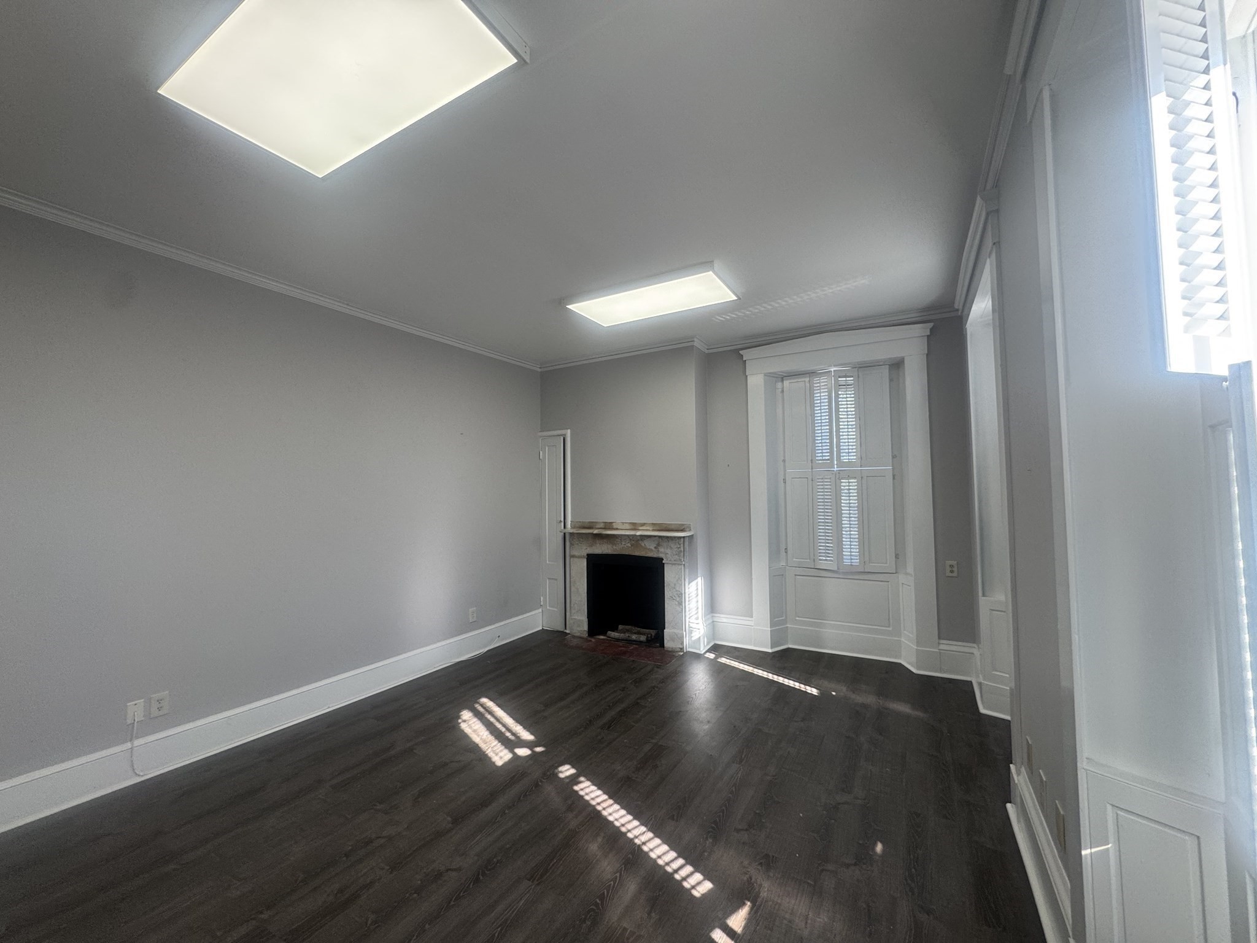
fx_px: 508
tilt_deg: +2.2
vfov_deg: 85.7
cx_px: 628
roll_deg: +0.6
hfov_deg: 102.1
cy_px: 472
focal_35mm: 14
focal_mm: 2.22
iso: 125
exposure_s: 1/120
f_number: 2.2
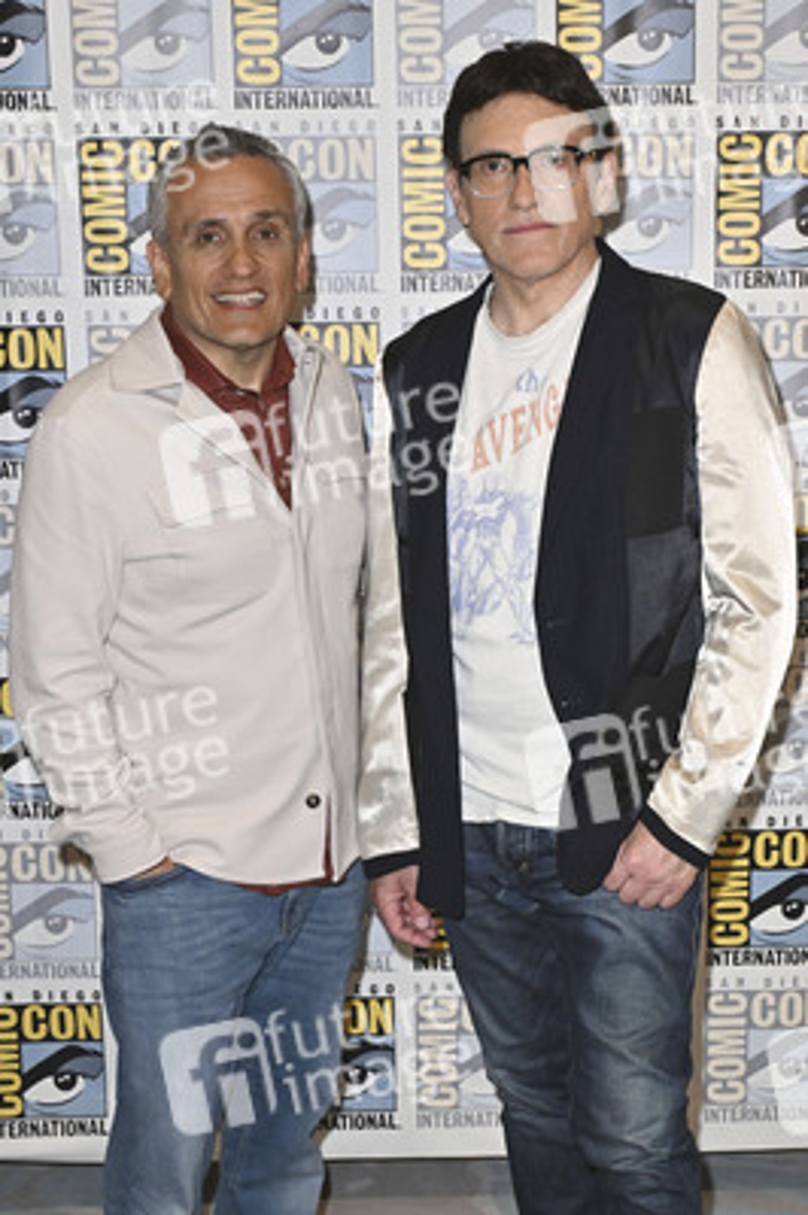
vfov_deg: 54.5
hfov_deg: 37.8
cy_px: 608
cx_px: 404
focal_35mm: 35
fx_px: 1180
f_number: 5
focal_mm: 35
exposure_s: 1/250
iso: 2500
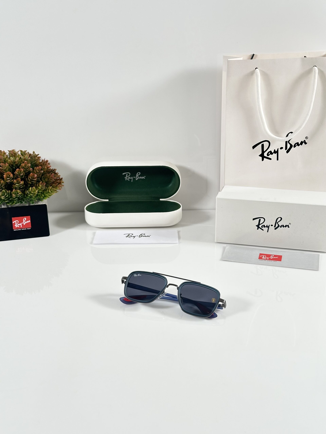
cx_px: 163
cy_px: 217
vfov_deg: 39.7
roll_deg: +0.9
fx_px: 603
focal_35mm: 48
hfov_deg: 30.3
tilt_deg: -21.7
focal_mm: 6.86
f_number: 1.78
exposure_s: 1/50
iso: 50
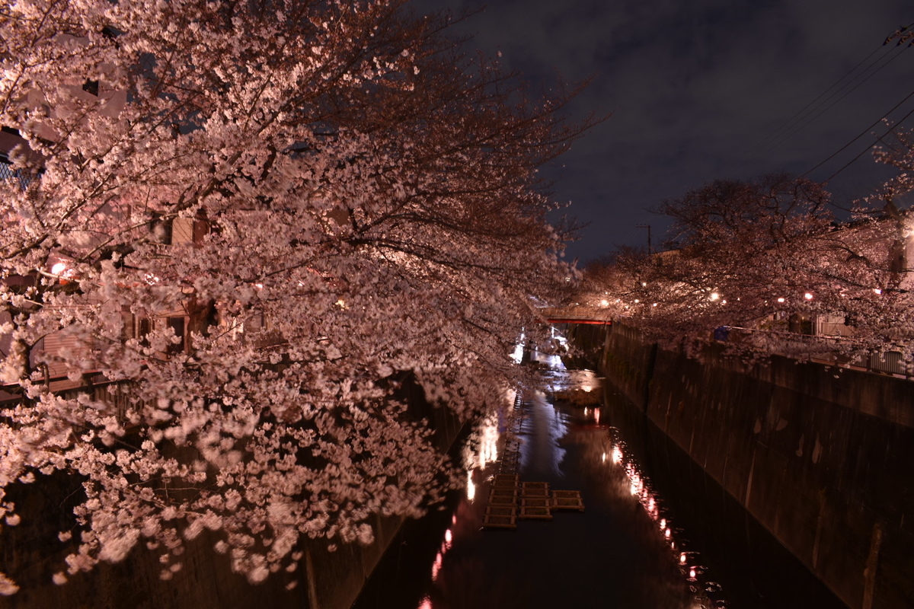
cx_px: 457
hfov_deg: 67.4
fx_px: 685
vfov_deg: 47.9
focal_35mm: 27
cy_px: 304
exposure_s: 5
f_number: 7.1
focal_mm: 18
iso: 100
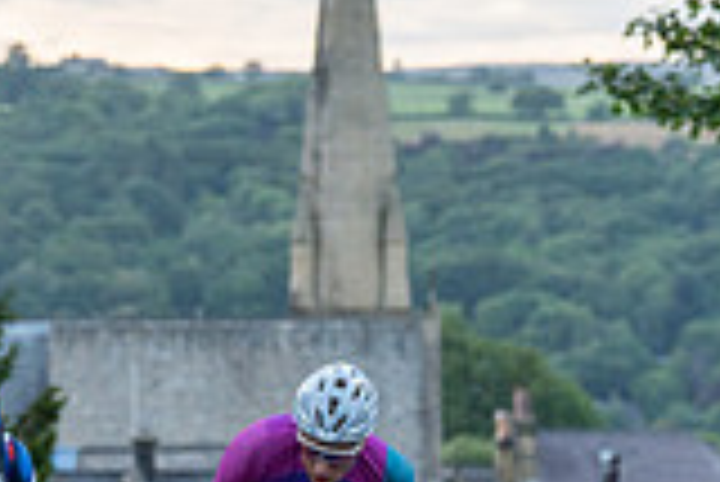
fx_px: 5084
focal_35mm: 254
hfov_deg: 8.0
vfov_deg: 5.4
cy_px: 173
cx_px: -162
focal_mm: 70
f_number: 3.5
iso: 1000
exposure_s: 1/800
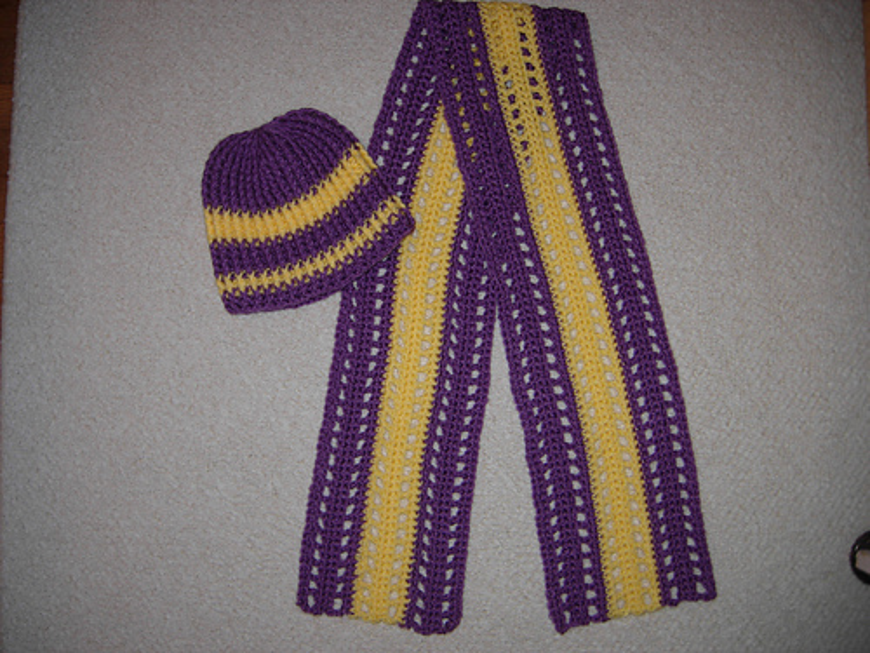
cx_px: 435
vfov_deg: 39.7
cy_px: 326
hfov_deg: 51.4
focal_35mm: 36
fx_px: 905
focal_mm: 7.5
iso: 50
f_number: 2.7
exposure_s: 1/45.2
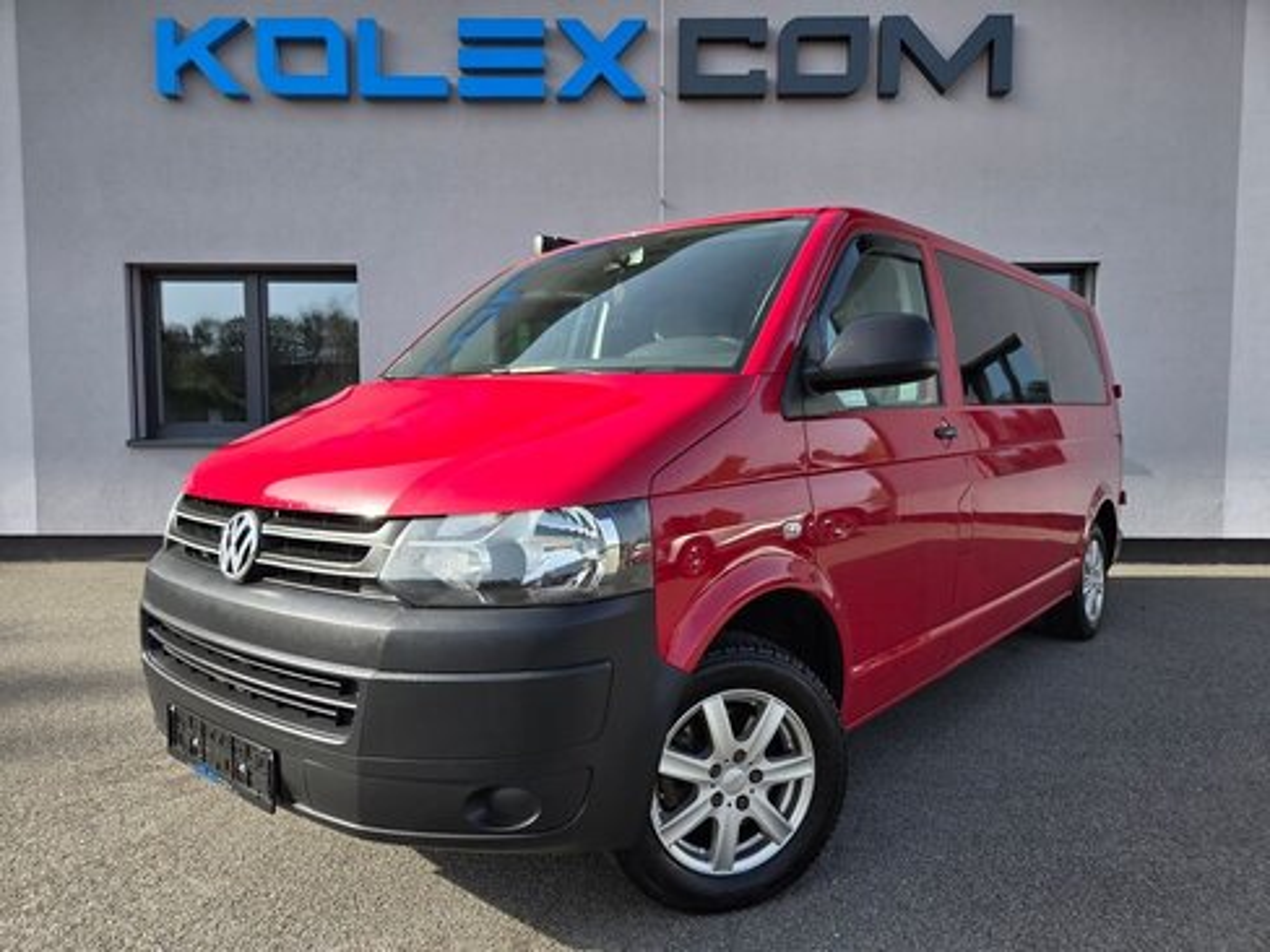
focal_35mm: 23
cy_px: 476
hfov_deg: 73.9
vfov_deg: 58.9
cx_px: 635
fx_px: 844
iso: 80
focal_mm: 5.4
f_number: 1.8
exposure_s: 1/1414
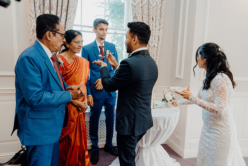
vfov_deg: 49.6
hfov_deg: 69.4
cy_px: 83
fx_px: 179
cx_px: 124
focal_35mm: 26
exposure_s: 1/200
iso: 1000
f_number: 3.5
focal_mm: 26
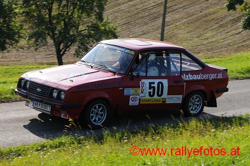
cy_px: 83
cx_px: 125
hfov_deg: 16.7
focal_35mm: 123
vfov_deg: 11.1
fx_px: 853
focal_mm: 82
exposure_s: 1/320
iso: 250
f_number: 9
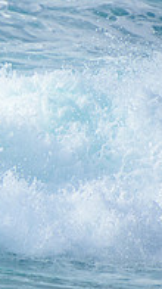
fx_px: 14259
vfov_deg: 1.2
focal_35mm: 1864
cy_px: 167
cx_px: -219
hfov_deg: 0.7
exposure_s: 1/2000
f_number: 5.6
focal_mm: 400
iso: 280
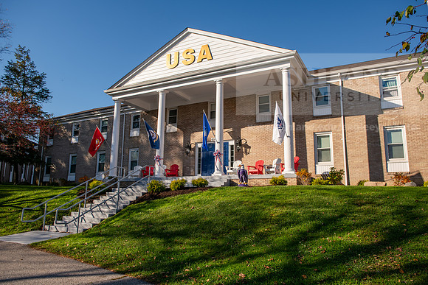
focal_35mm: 27
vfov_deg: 48.0
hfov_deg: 67.4
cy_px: 142
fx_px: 321
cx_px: 214
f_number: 5
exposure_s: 1/640
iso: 64
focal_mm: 27
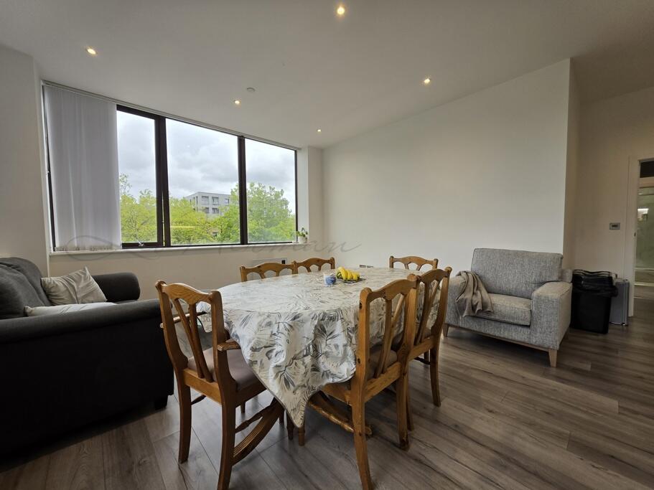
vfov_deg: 89.9
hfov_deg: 106.2
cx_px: 327
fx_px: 246
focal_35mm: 13
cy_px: 245
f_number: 1.9
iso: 40
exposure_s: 1/184
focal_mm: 2.2
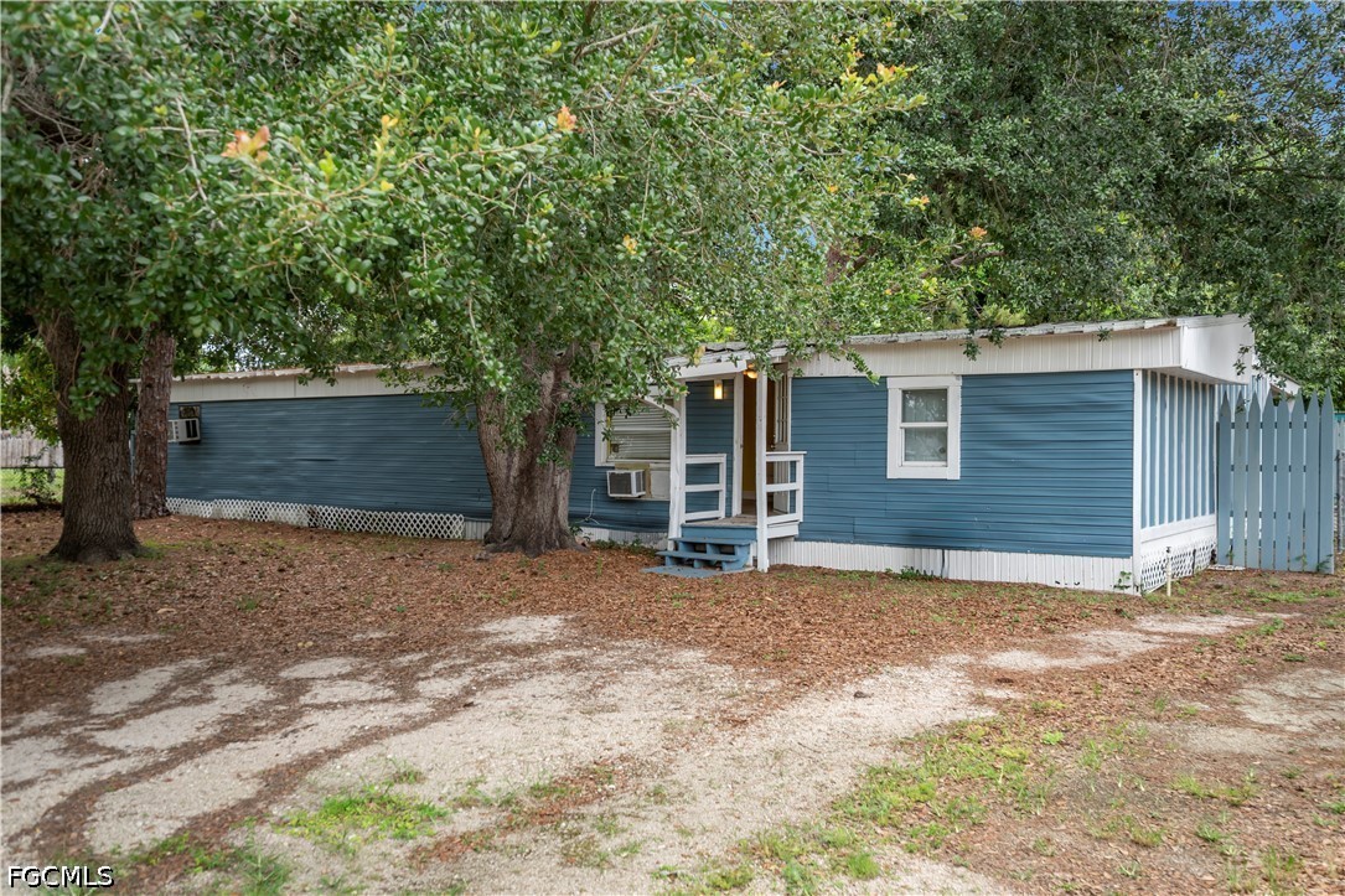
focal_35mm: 30
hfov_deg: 61.9
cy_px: 448
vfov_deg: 43.6
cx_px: 672
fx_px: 1121
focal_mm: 20
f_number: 4.5
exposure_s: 1/80
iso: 100
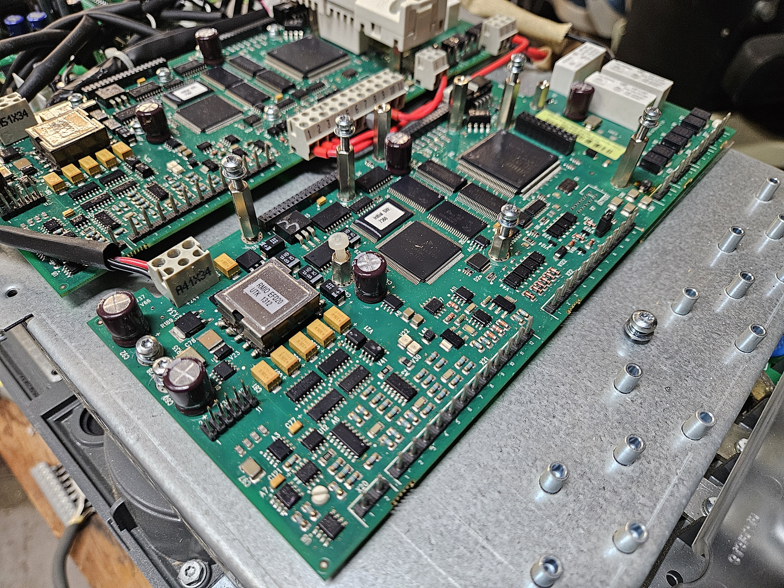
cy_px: 294
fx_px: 521
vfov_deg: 58.9
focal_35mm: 23
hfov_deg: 73.9
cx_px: 392
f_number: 1.8
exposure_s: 1/60
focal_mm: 5.4
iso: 500
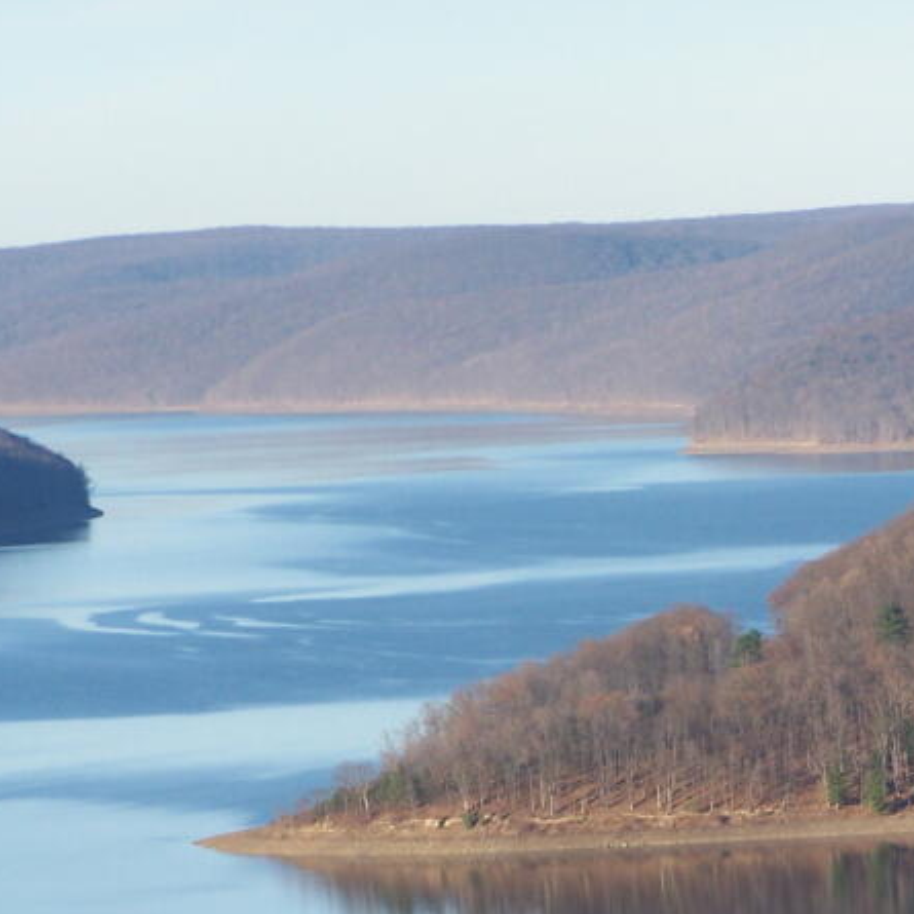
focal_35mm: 344
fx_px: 10276
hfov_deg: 5.1
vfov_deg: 5.1
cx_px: 840
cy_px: 750
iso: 100
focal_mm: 28
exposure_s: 1/800
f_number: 3.2
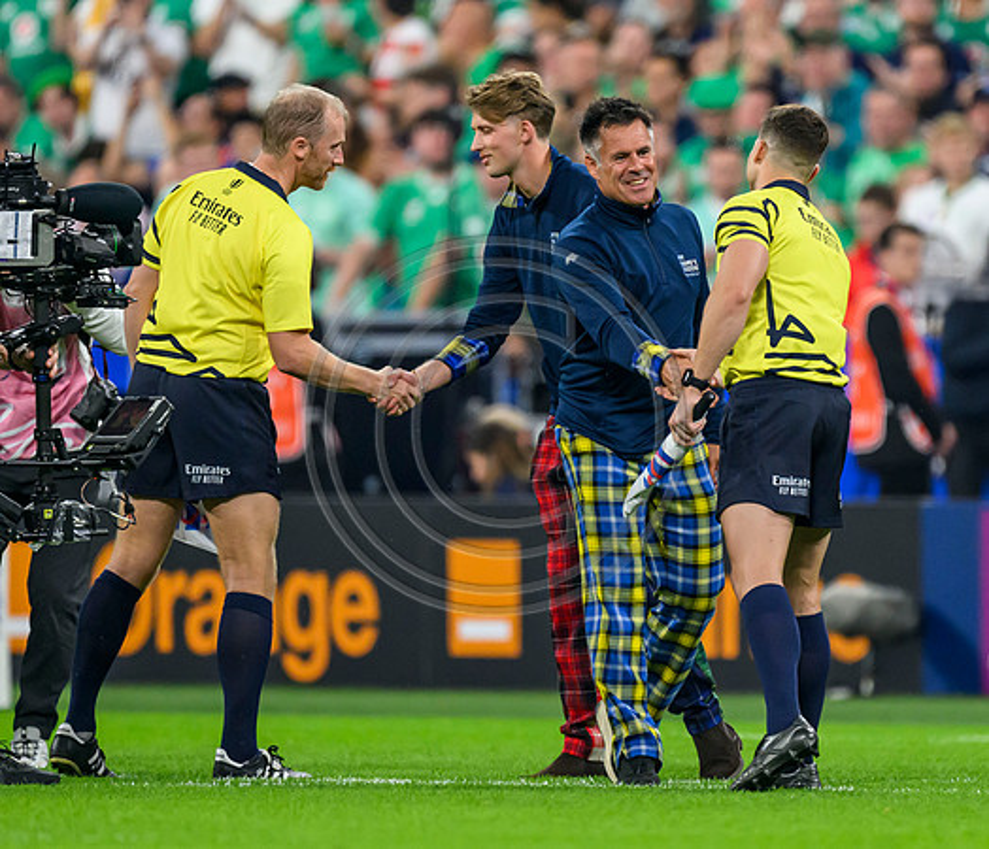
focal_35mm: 1016
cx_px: 644
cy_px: 442
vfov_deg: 1.6
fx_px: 30616
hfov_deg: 1.9
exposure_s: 1/1600
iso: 3200
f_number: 4
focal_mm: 560
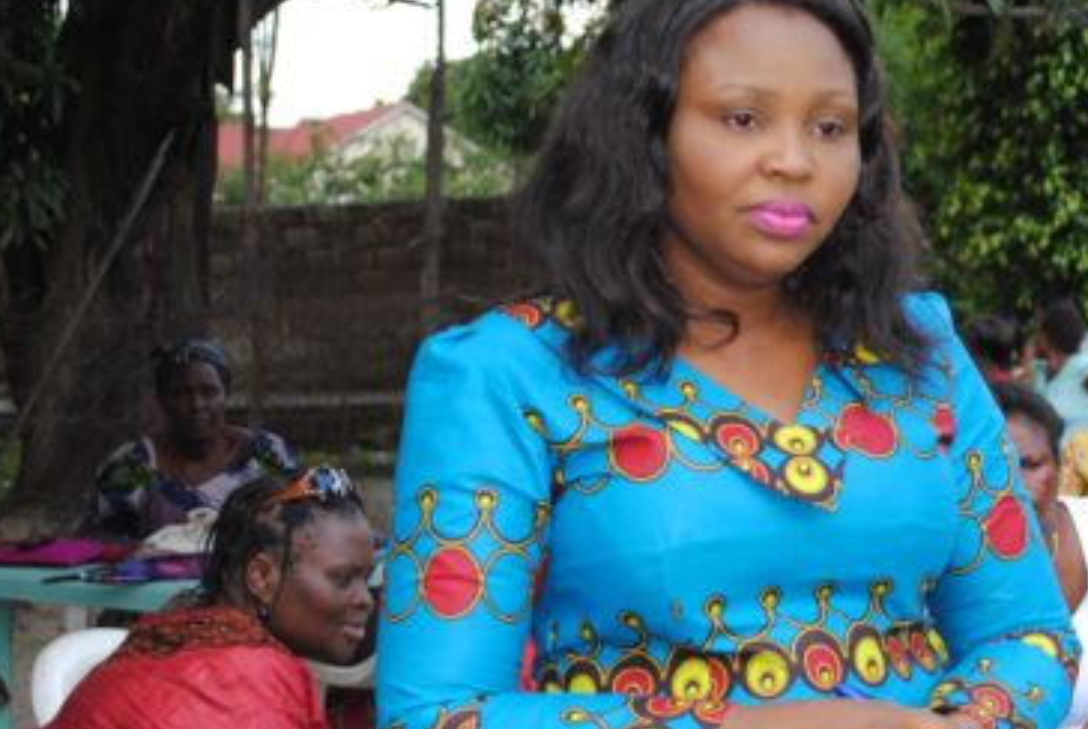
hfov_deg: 21.7
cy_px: 393
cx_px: 912
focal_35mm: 92
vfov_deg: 14.9
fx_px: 2785
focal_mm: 36
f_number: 5
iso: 125
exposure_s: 1/125
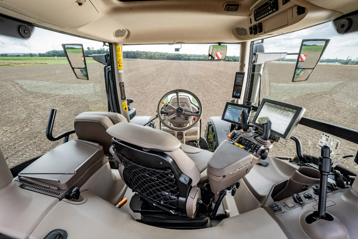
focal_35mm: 14
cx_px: 179
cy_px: 120
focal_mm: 14
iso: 400
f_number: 14
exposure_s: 1/60
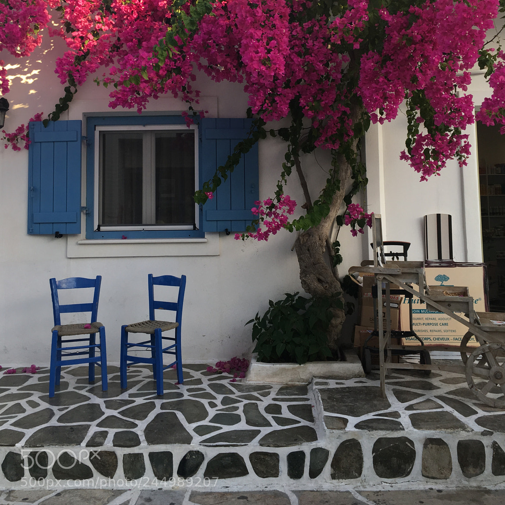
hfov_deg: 47.2
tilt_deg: +4.6
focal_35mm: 35
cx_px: 252
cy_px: 171
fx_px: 578
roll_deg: +0.0
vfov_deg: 46.5
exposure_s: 1/273
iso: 25
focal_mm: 4.15
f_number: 2.2
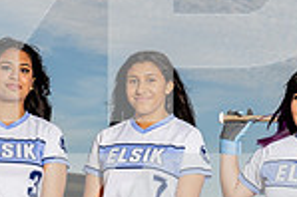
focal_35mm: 160
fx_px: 1319
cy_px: 260
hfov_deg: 12.8
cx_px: 76
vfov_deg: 8.4
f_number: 8
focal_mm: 41
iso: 160
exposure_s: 1/250
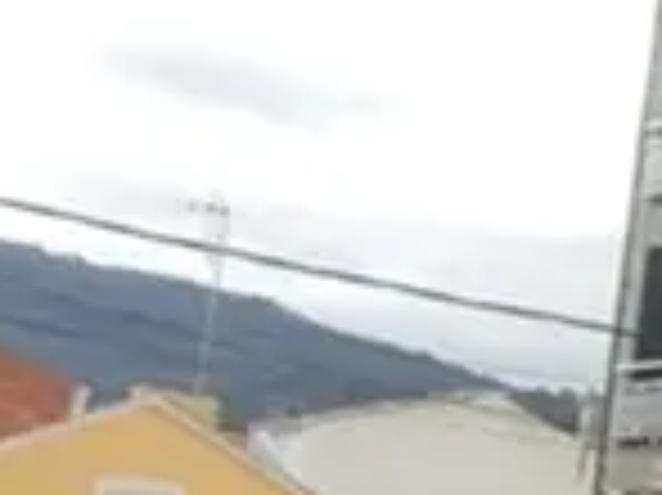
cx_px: 1792
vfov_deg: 10.0
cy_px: 551
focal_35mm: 146
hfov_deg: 10.7
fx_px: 2790
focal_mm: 4.2
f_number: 3
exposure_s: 1/800
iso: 100
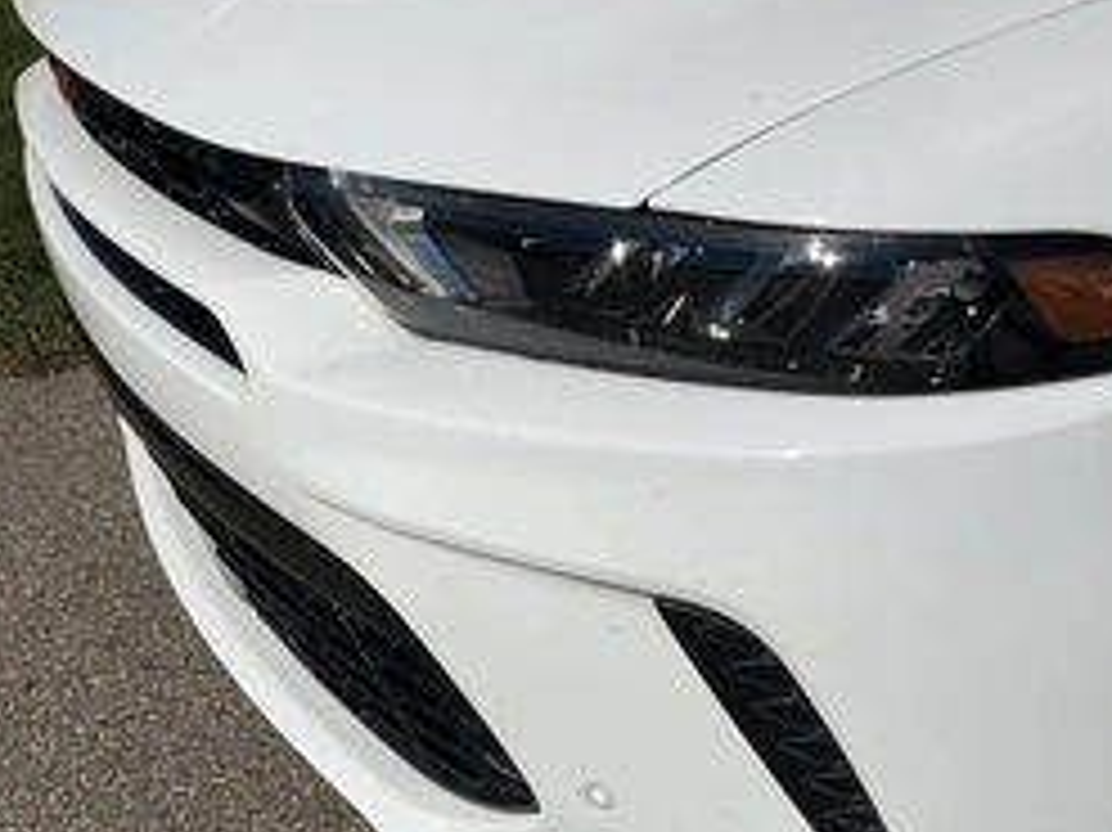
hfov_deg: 39.7
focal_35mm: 47
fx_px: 1509
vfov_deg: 30.4
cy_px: 612
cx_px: 779
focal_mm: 3
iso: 25
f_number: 1.8
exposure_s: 1/7407
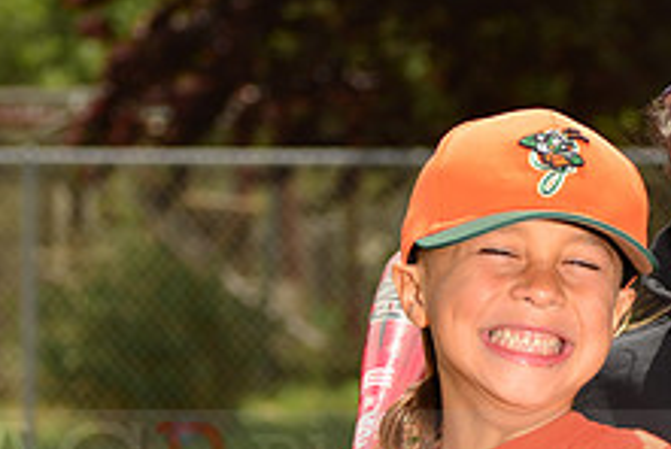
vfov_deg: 3.1
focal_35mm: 446
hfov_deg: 4.6
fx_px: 8324
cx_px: 458
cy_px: 451
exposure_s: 1/250
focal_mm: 170
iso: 160
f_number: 13
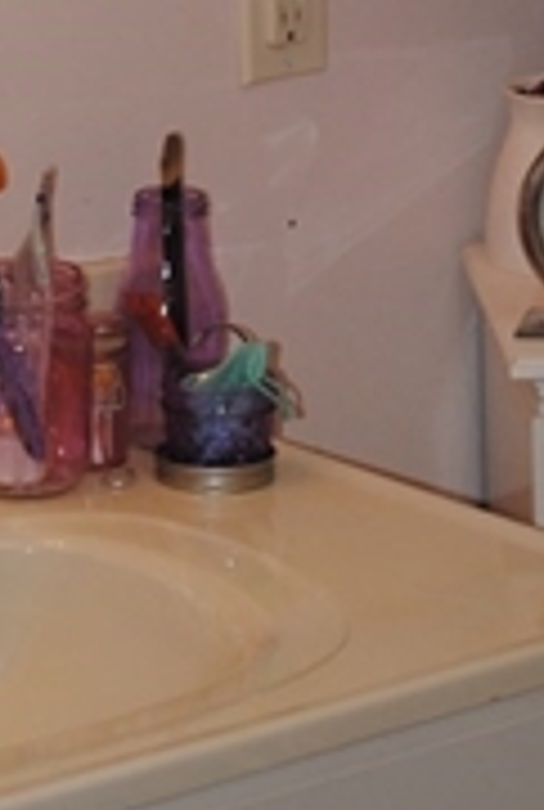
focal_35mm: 179
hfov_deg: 7.7
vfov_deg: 11.1
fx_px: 4034
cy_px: -310
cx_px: 144
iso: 200
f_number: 4.5
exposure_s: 1/60
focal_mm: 28
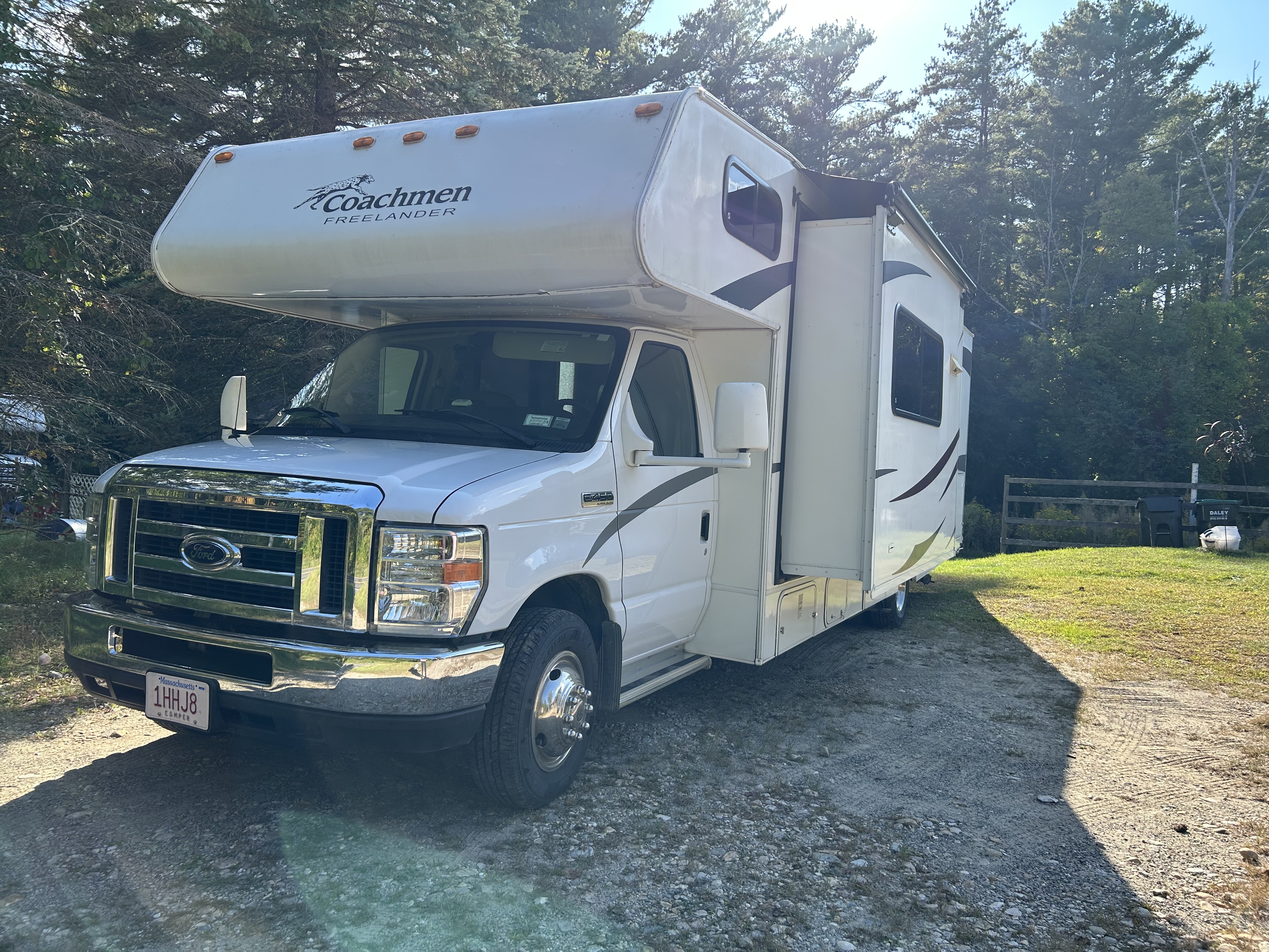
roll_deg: -2.9
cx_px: 634
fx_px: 953
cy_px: 476
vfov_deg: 53.1
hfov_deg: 67.3
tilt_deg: -0.8
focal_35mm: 26
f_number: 1.5
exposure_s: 1/1295
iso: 50
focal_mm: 5.7
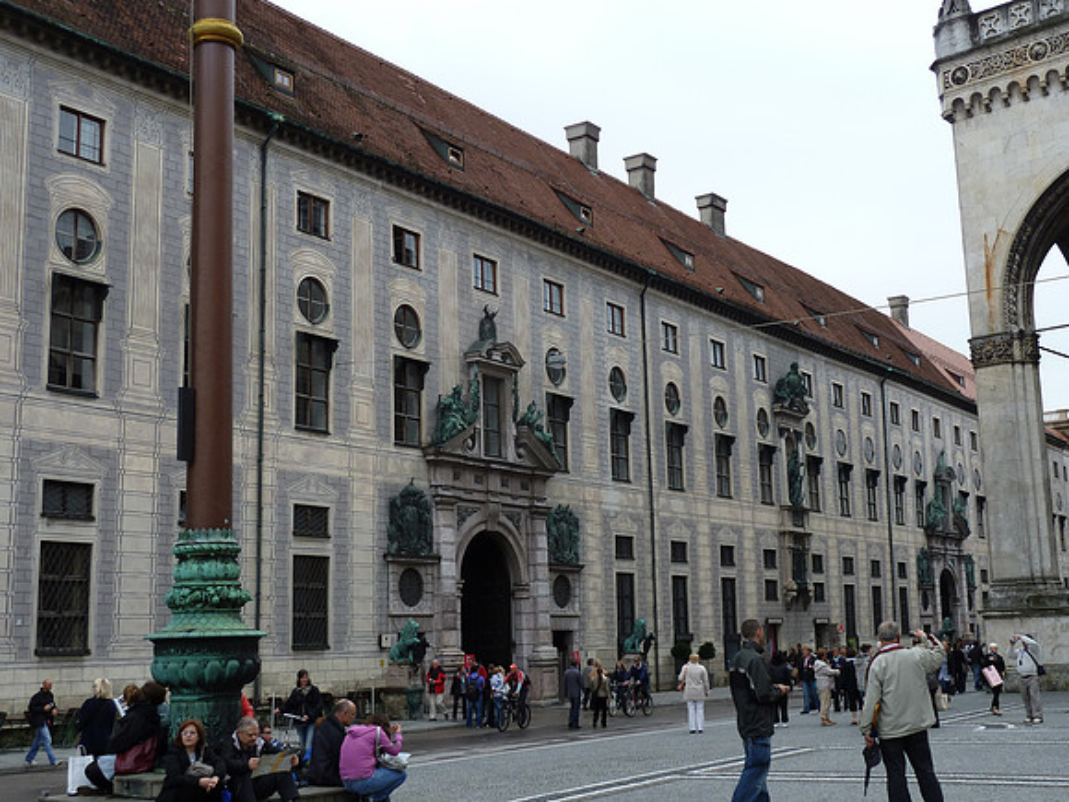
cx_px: 534
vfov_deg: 32.9
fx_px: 1359
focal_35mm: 44
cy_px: 401
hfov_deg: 42.9
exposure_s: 1/320
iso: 80
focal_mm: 7.3
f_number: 4
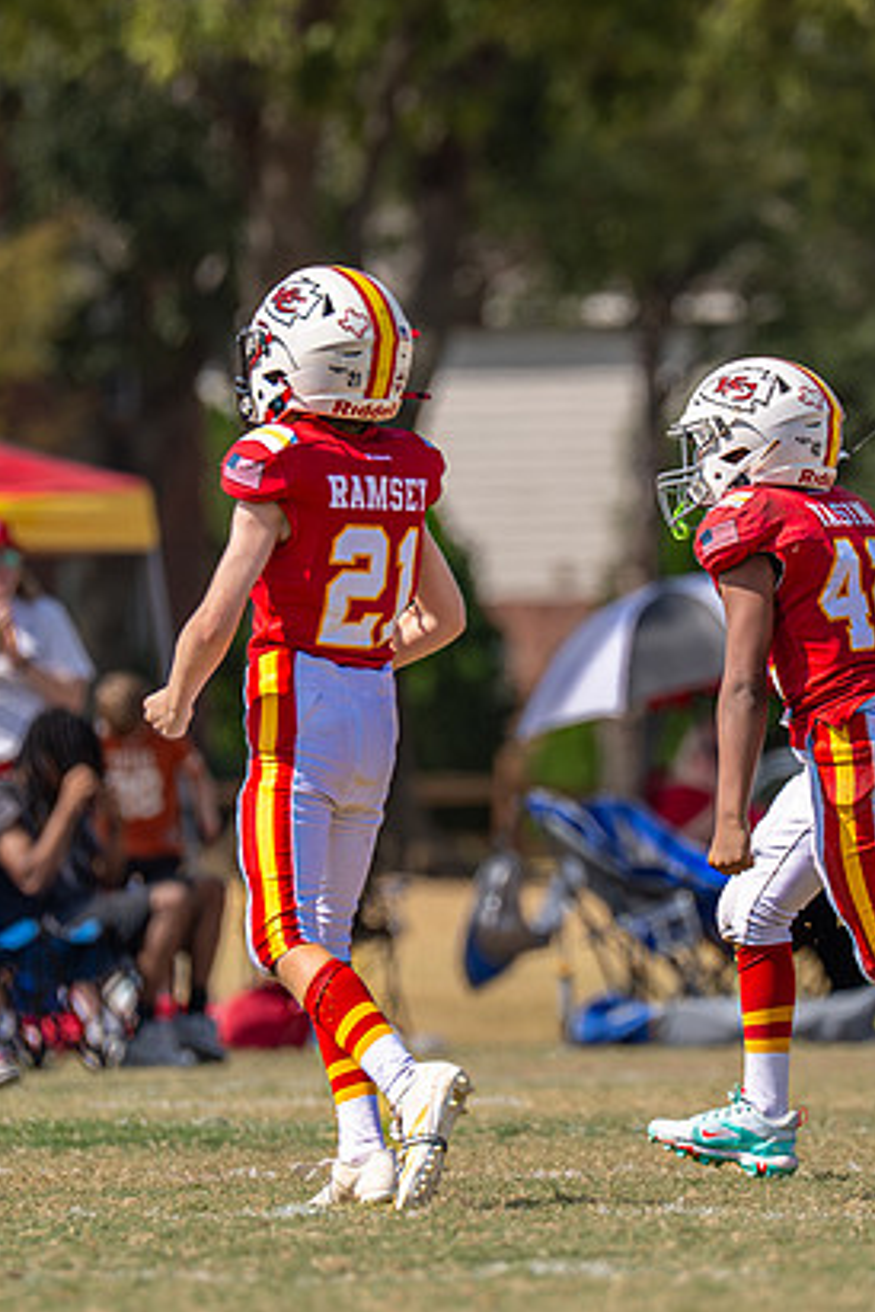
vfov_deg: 3.5
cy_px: 596
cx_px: 772
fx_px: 21181
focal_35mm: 581
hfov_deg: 2.4
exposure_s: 1/3200
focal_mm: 200
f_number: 2.8
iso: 100
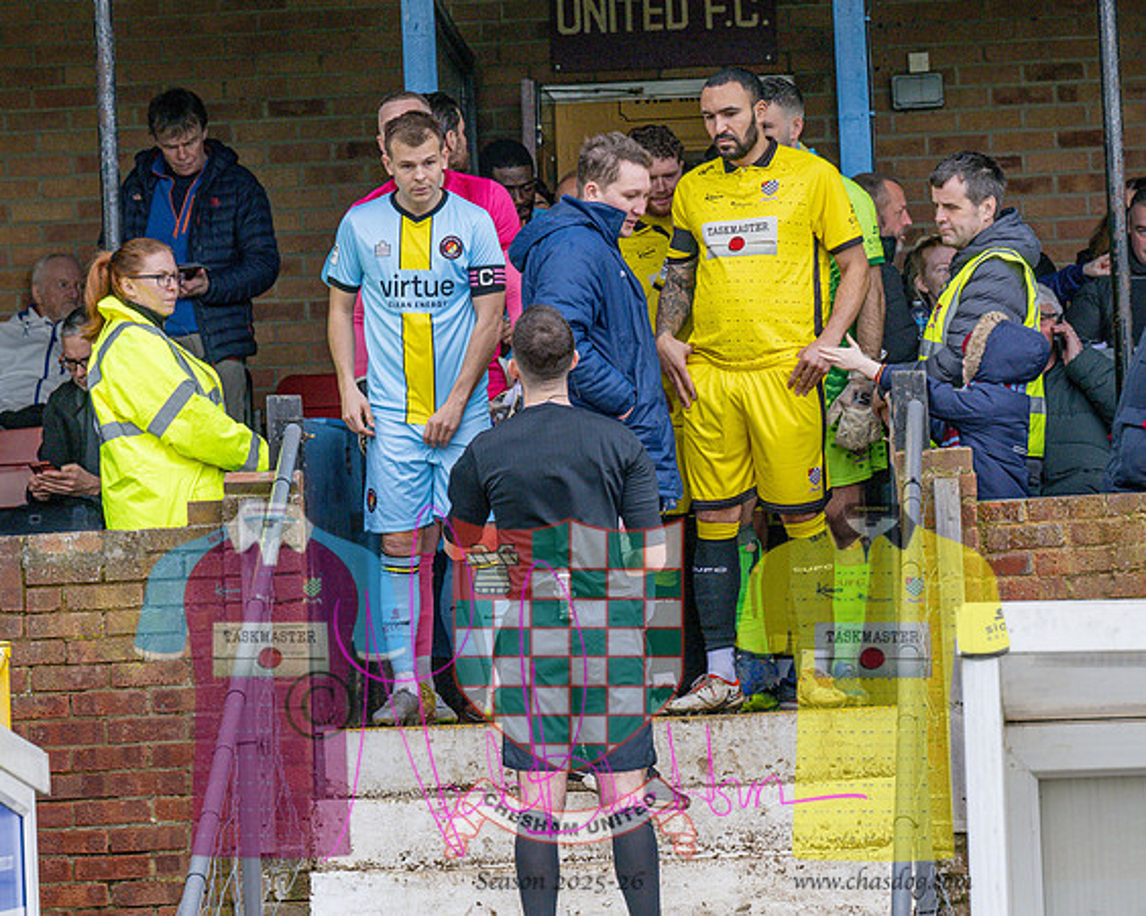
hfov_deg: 8.5
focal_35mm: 228
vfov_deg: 6.8
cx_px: 556
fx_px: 7717
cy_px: 458
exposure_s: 1/500
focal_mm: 135
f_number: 5
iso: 400
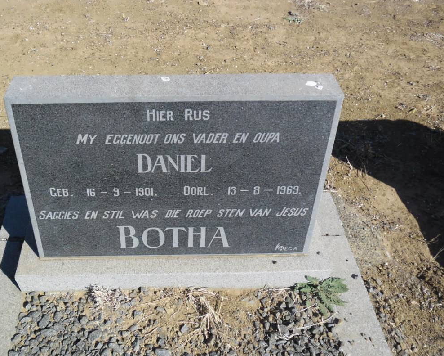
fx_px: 421
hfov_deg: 55.2
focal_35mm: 32
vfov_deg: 45.8
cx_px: 175
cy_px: 172
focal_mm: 4.9
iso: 80
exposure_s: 1/939
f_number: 3.5
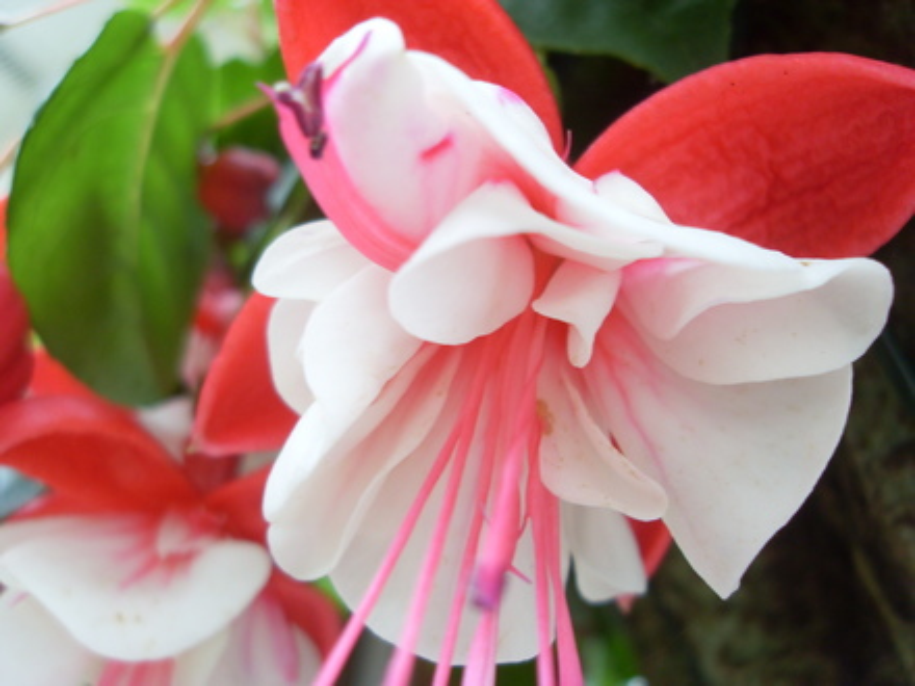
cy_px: 343
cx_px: 458
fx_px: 925
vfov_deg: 40.7
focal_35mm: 35
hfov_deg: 52.6
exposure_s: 1/60
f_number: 2.8
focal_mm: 6.3
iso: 100
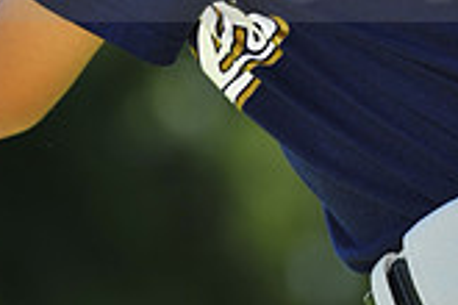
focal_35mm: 703
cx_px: 228
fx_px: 8943
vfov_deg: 2.0
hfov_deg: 2.9
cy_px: -67
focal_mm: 200
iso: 200
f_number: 4
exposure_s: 1/500
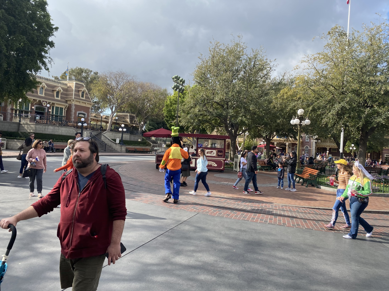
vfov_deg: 53.1
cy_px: 146
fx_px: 292
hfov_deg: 67.3
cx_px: 194
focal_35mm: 26
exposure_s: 1/1136
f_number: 1.8
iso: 32
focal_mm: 4.25
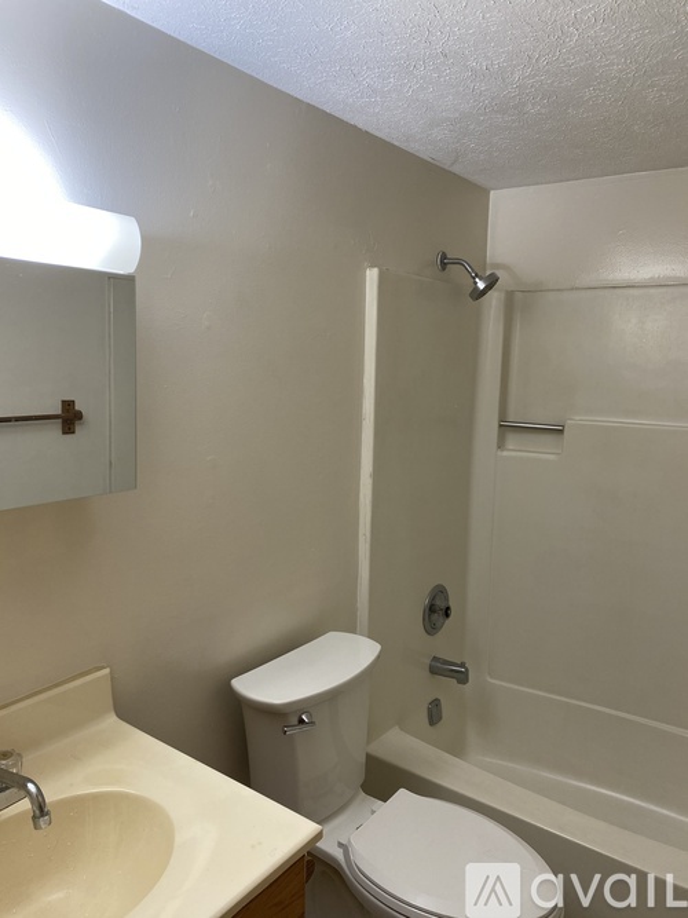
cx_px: 344
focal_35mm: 26
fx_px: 689
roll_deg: -1.4
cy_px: 459
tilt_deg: -7.2
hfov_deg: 53.0
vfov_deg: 67.3
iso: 100
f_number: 1.8
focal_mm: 4.25
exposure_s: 1/120
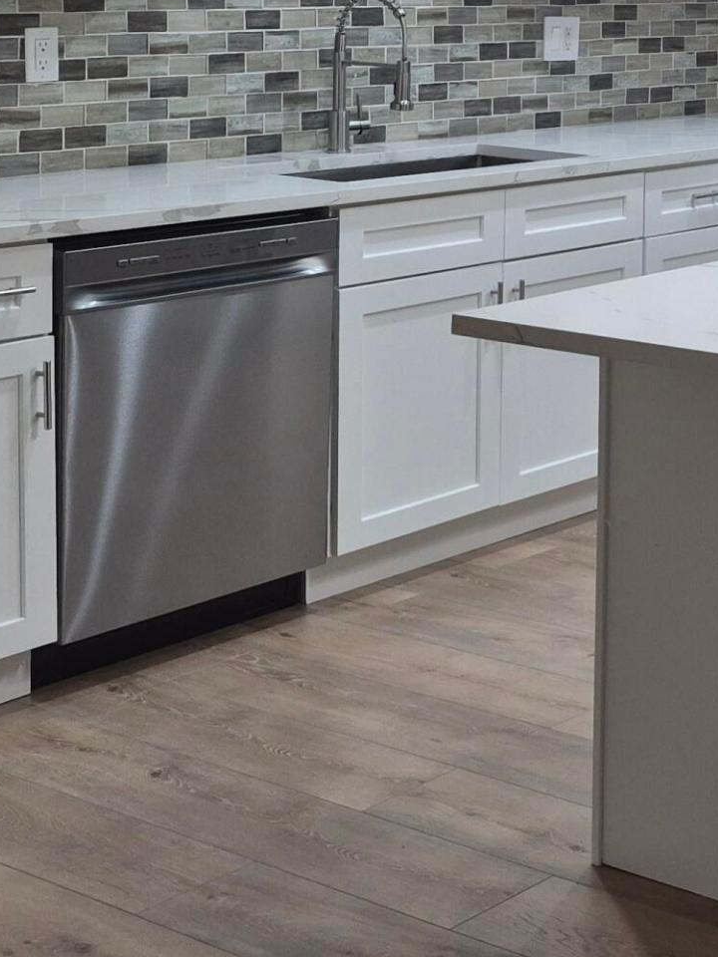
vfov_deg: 27.2
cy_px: 104
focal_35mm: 69
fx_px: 1908
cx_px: 1200
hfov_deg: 18.0
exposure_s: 1/120
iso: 100
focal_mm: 5.4
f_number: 1.8
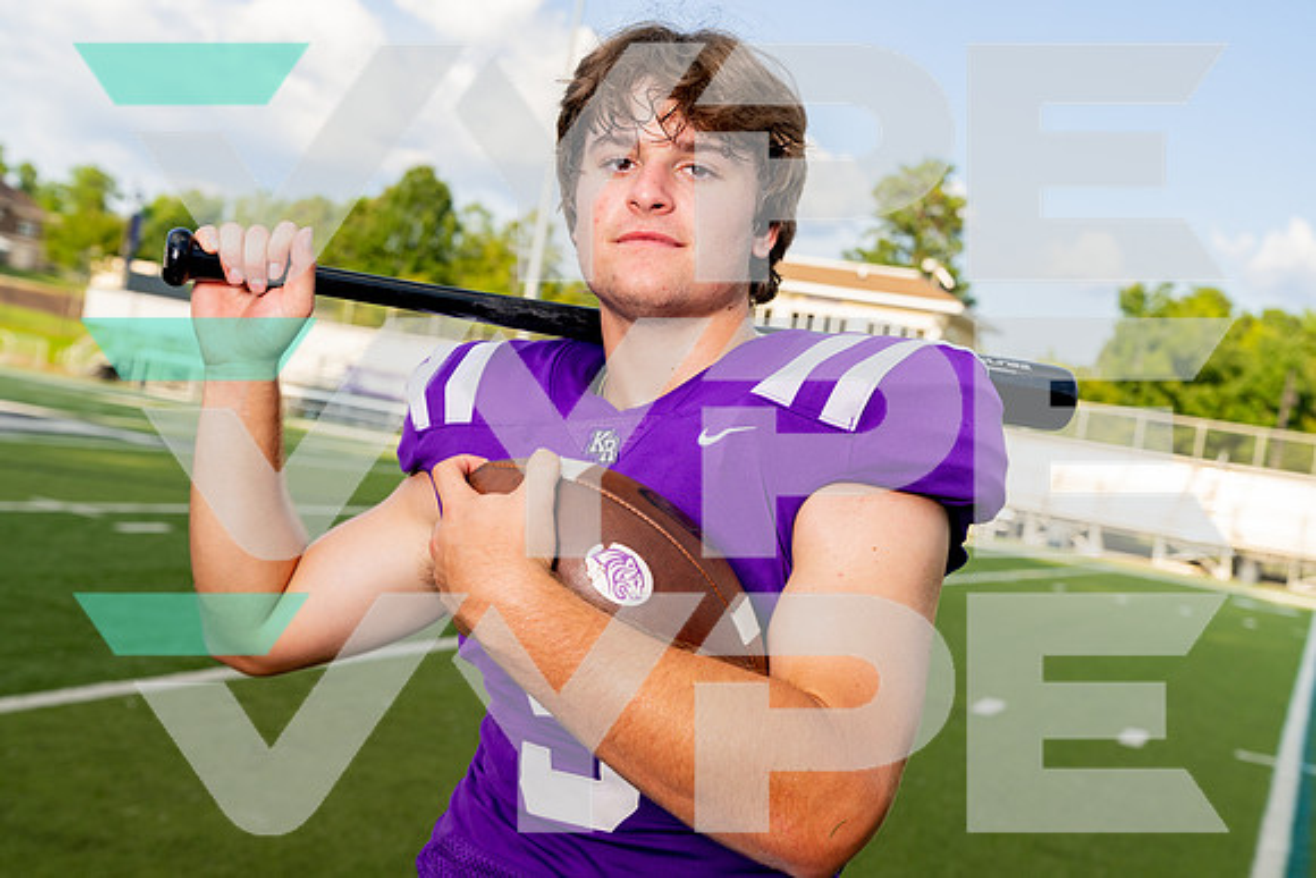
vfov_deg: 26.5
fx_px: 1865
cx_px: 658
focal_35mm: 51
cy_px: 439
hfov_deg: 38.9
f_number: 5.6
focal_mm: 51
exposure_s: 1/500
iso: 200
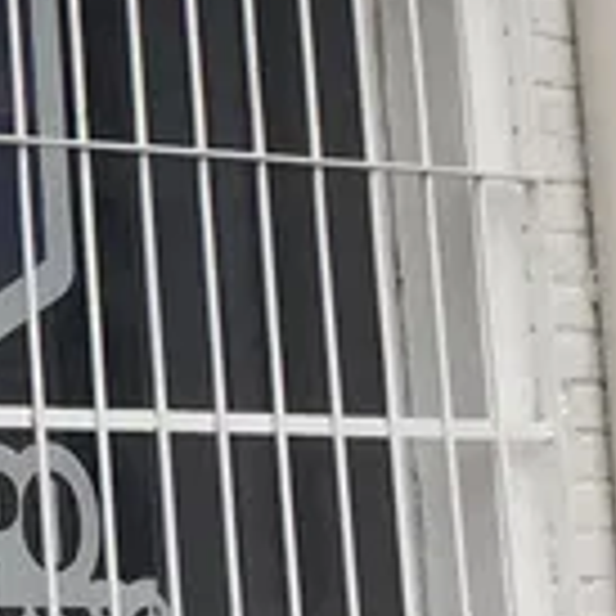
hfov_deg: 6.8
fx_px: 4832
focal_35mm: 240
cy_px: -432
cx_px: -1061
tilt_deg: +11.8
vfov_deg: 7.1
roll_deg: +0.0
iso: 25
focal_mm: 4.15
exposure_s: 1/331
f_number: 2.2
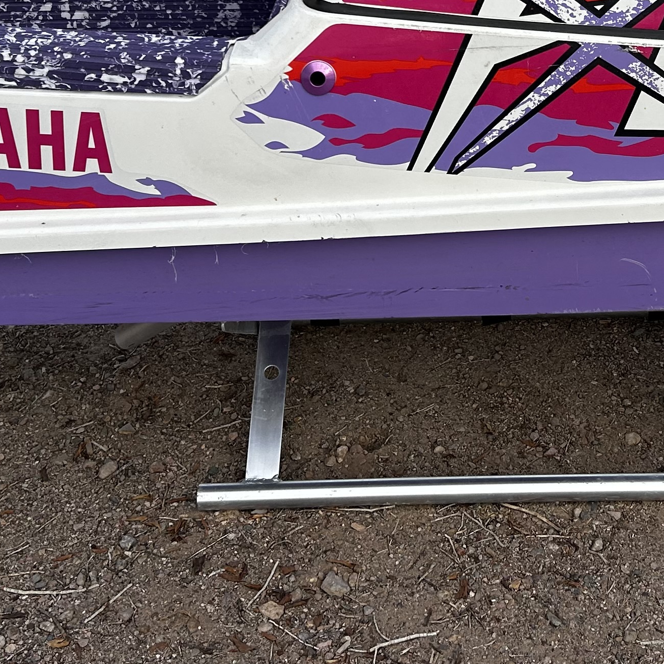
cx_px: 530
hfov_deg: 24.0
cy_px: 42
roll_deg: +2.8
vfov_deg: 23.5
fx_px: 1541
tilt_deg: -24.0
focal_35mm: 71
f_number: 1.5
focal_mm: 5.7
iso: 50
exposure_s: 1/395
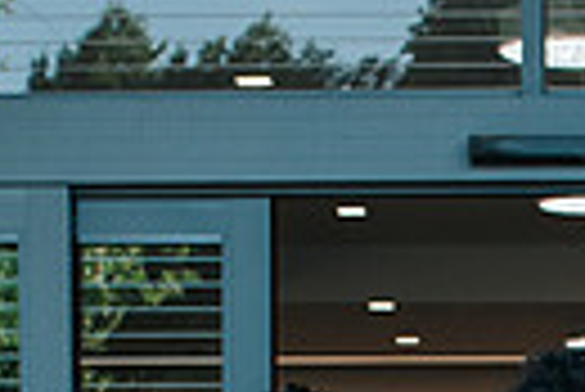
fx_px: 2993
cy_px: 836
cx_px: 659
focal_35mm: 184
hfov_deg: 11.0
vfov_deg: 7.2
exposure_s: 1/1000
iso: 560
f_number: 4
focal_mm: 35
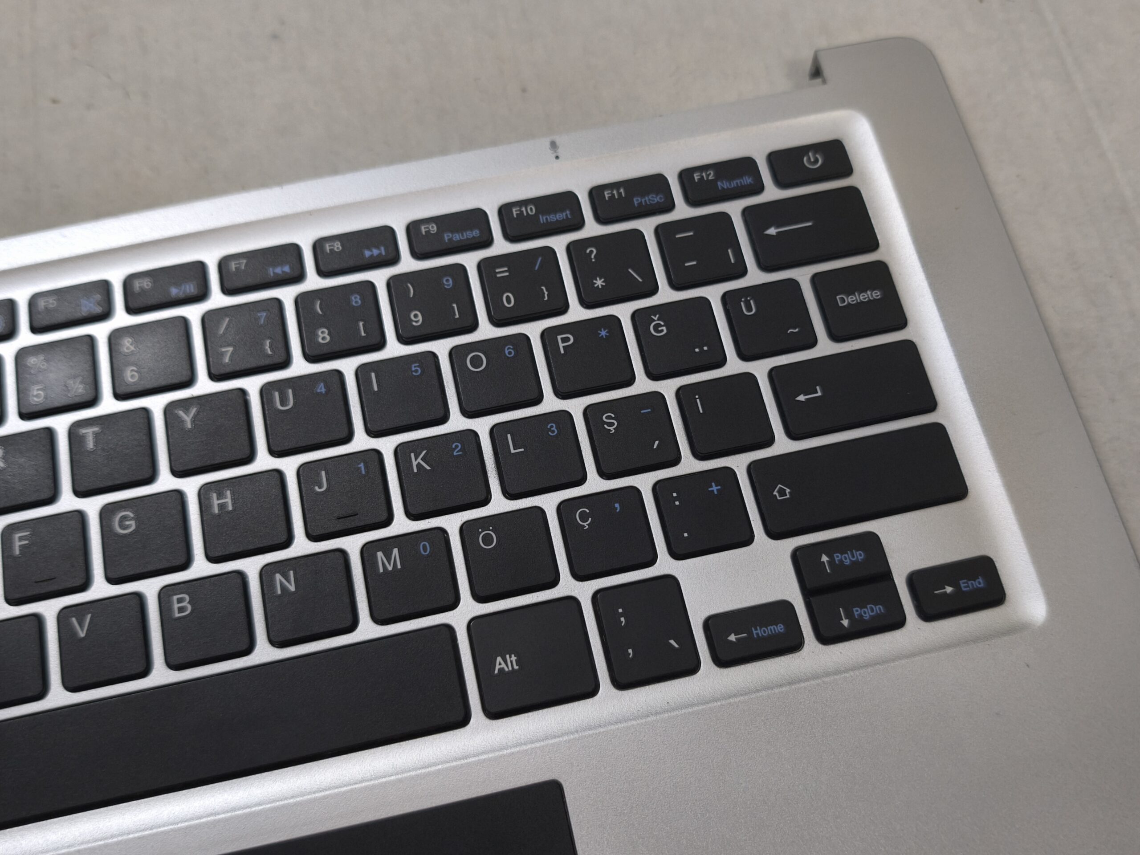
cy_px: 428
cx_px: 570
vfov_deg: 40.7
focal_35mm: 35
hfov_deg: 52.6
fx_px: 1153
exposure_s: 1/50
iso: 400
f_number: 1.6
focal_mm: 6.57
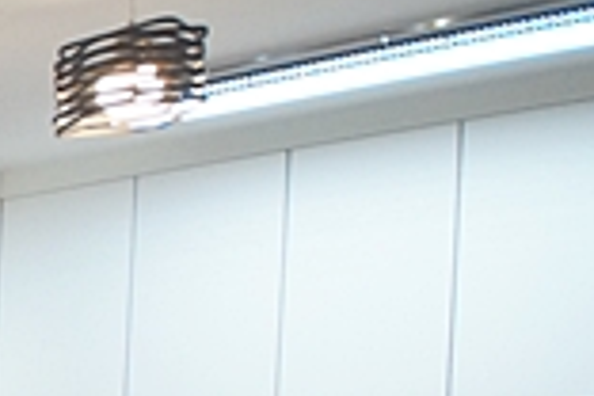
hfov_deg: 15.0
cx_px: -842
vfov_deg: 16.1
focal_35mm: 77
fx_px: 1270
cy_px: 609
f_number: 4
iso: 800
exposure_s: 1/80
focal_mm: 10
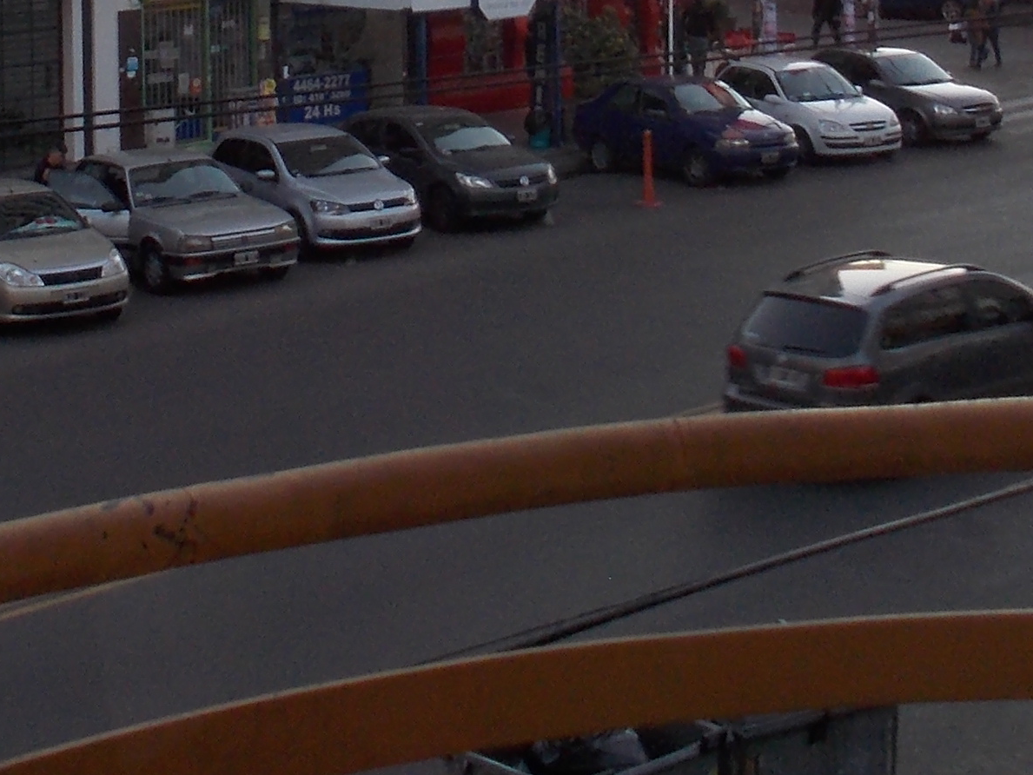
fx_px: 2656
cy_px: -299
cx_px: 405
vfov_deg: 15.6
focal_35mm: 89
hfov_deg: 22.0
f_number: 3.3
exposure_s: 1/50
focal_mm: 4.1
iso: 80
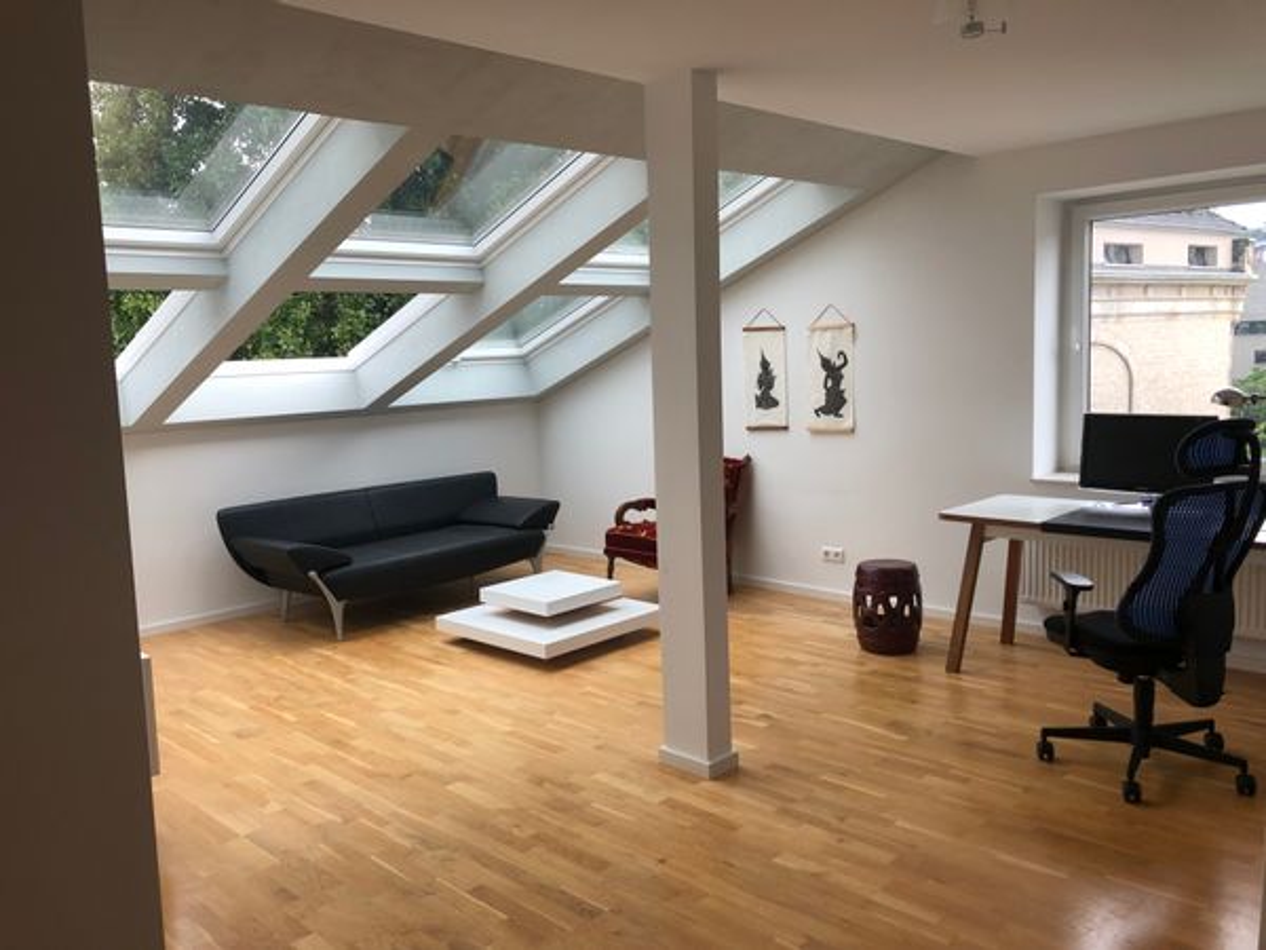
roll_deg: +0.9
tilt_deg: -6.4
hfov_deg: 63.4
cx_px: 633
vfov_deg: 49.7
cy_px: 475
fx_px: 1024
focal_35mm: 28
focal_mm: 3.99
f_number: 1.8
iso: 25
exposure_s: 1/100
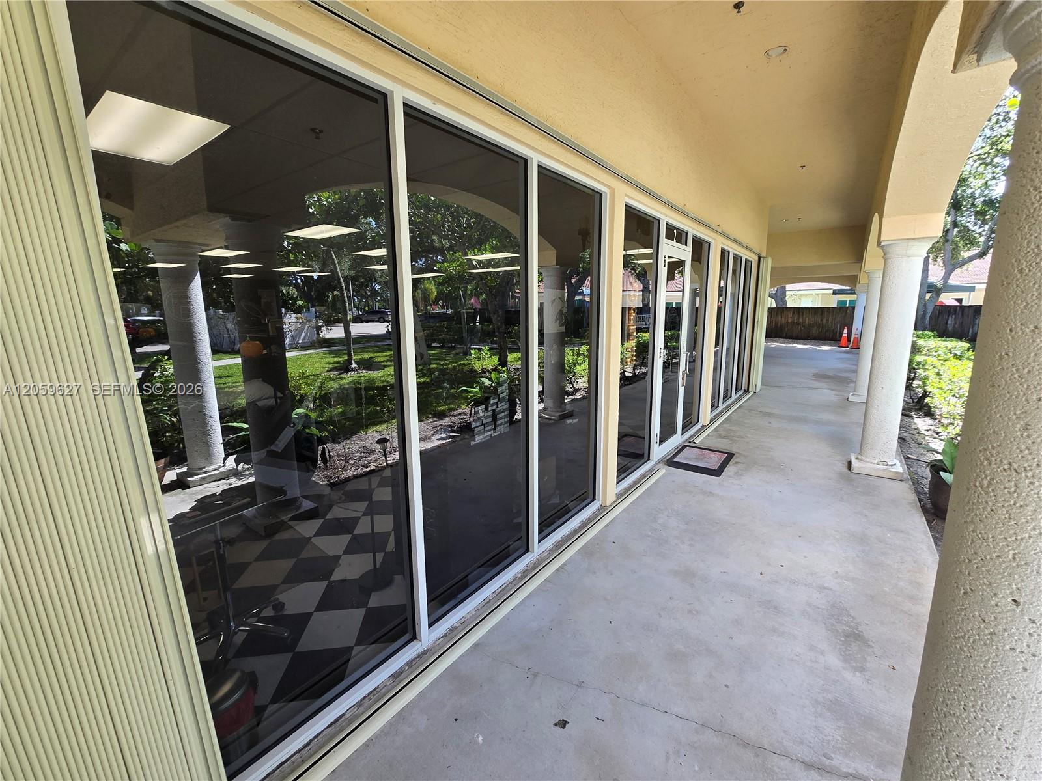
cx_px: 521
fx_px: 391
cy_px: 390
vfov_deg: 89.9
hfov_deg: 106.2
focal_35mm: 13
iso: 64
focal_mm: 2.2
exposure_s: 1/120
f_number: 2.2
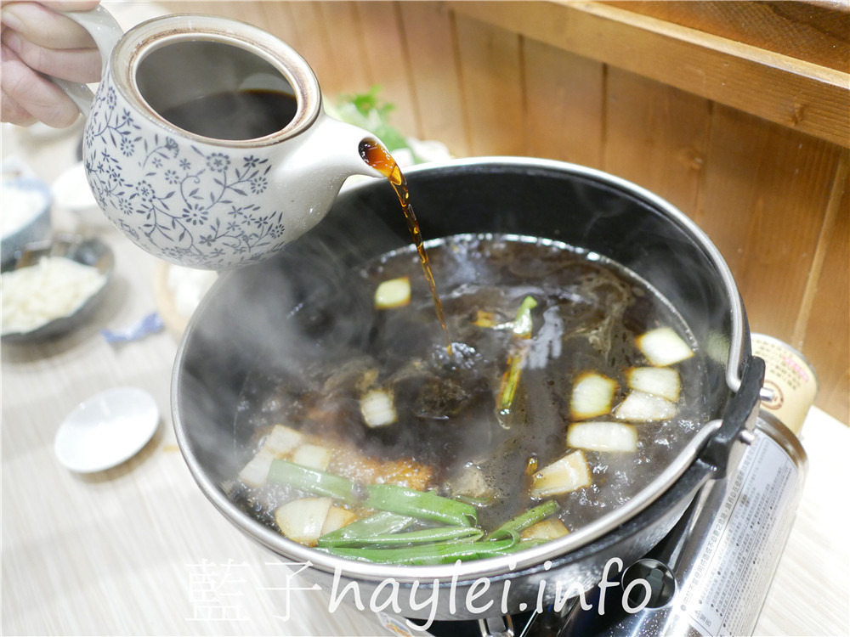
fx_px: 737
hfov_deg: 60.0
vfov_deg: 46.8
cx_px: 425
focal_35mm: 30
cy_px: 318
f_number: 1.7
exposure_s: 1/60
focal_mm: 15
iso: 2000
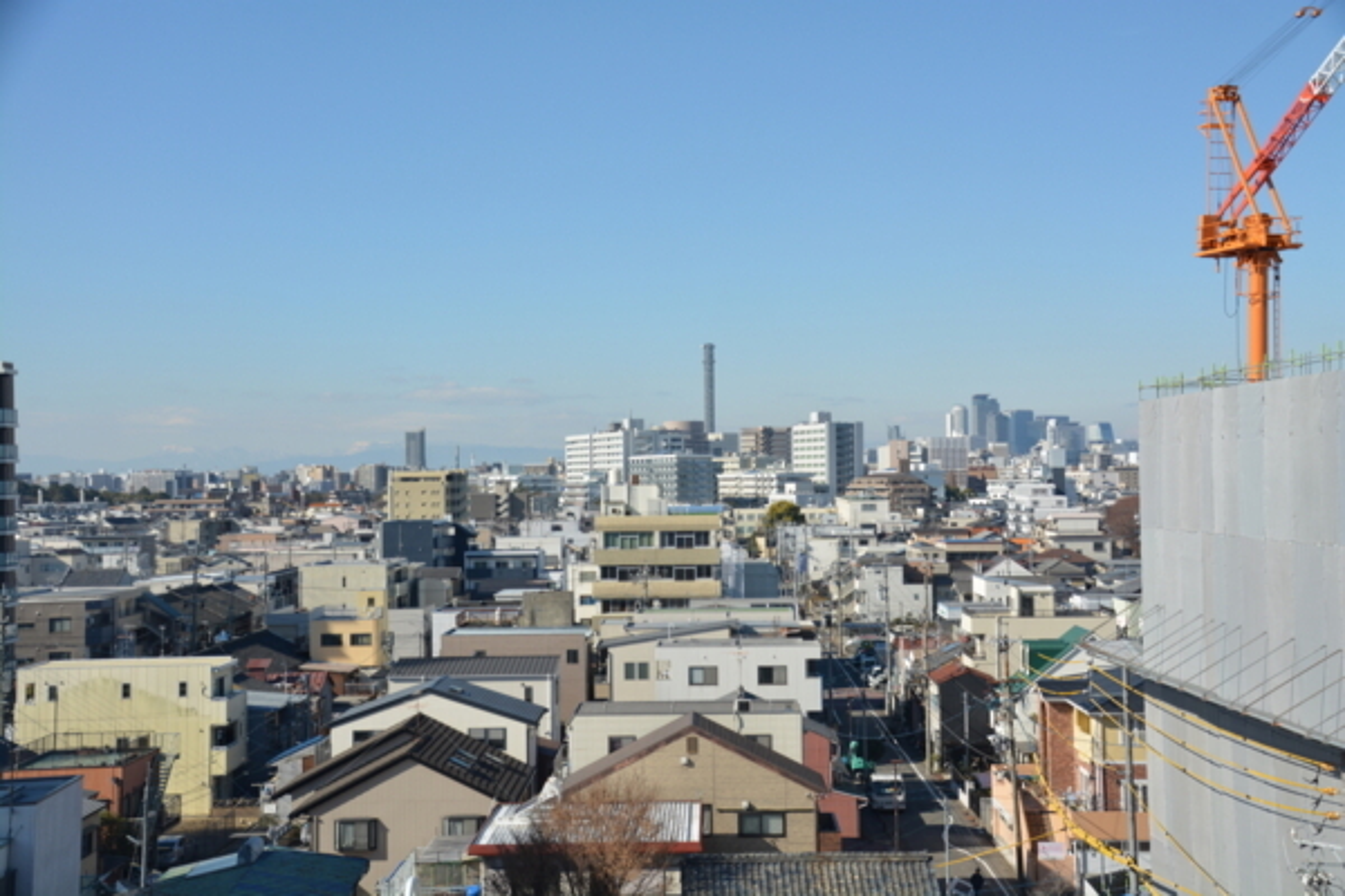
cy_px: 448
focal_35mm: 48
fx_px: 1793
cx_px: 672
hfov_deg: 41.1
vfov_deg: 28.1
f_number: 9
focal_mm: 32
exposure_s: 1/320
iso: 200
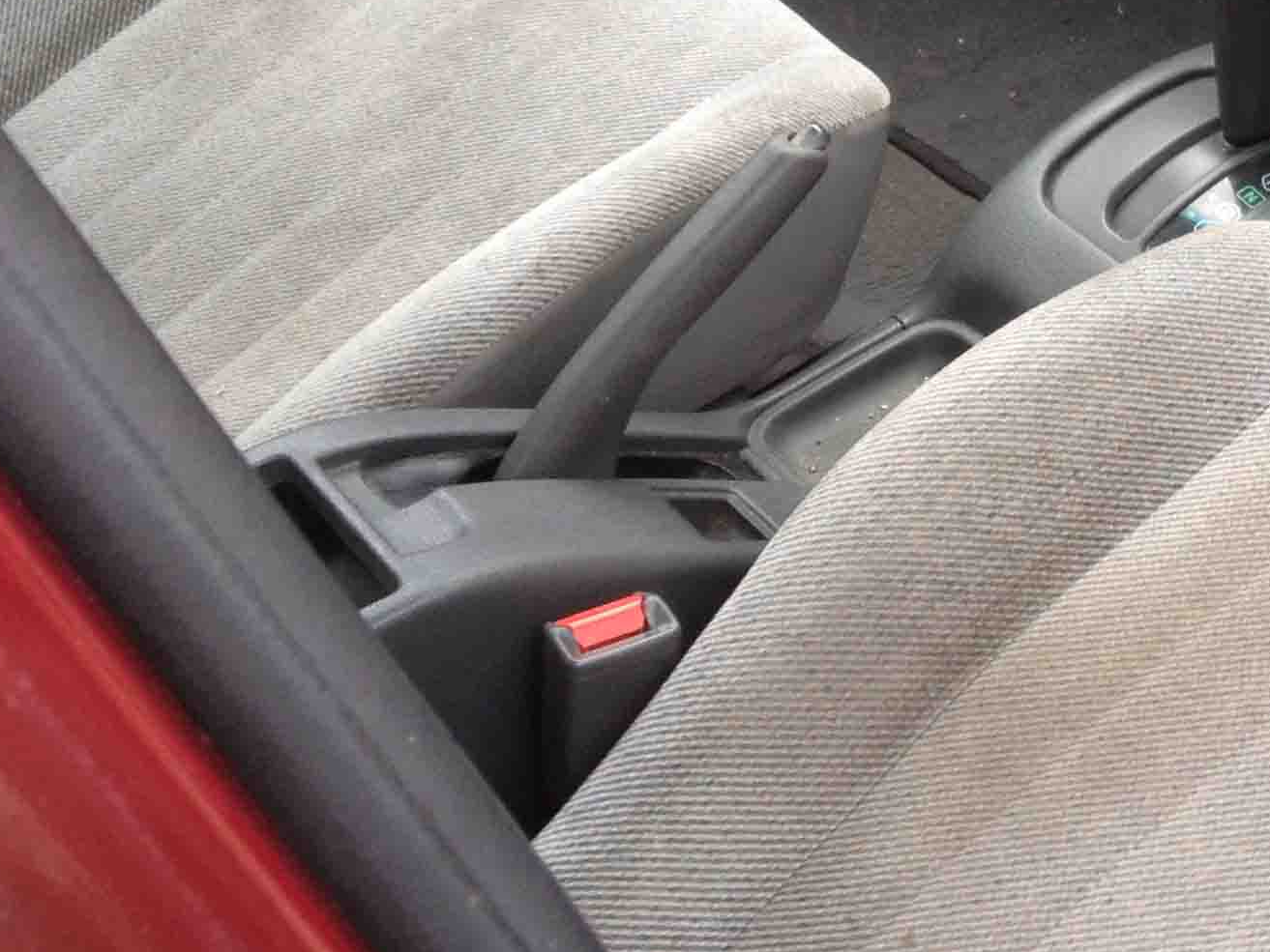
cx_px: 1424
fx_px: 3192
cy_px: -20
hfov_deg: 21.3
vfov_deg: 16.6
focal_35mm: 87
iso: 80
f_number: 2.4
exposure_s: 1/60
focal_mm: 4.28
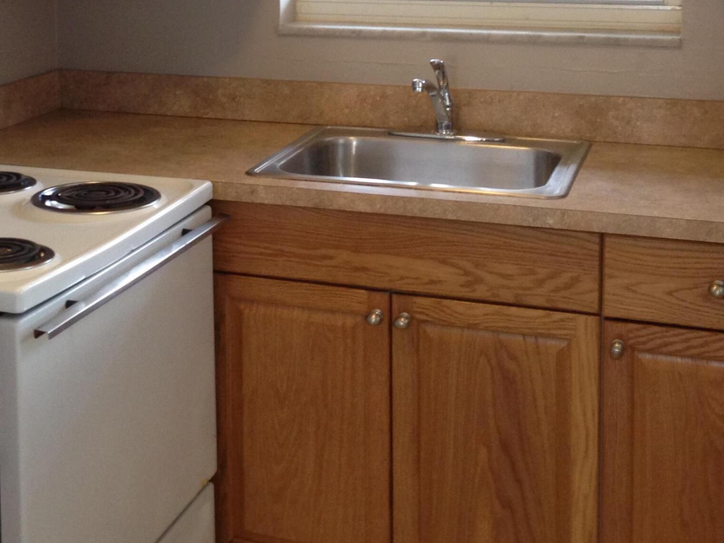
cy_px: 27
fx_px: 1360
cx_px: 200
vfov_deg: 21.9
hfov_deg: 29.4
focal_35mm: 65
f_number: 2.4
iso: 125
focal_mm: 4.12
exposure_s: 1/20
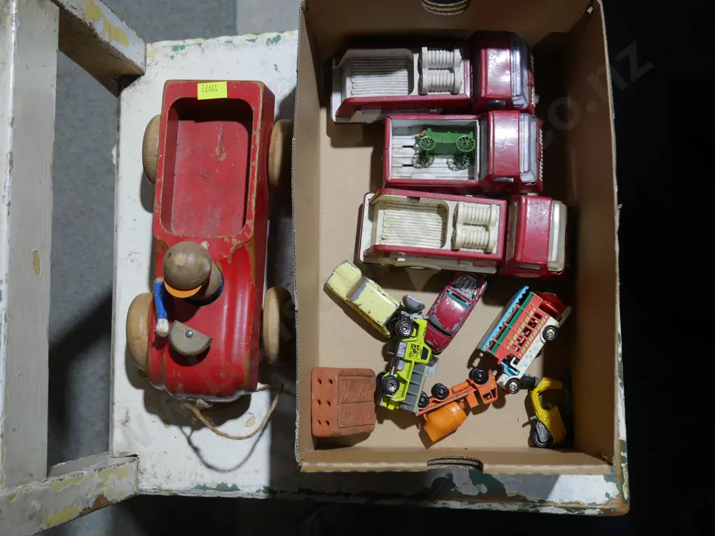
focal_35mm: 40
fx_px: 826
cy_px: 268
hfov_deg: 46.8
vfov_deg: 36.0
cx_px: 358
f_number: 4.5
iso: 400
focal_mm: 20
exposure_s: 1/60
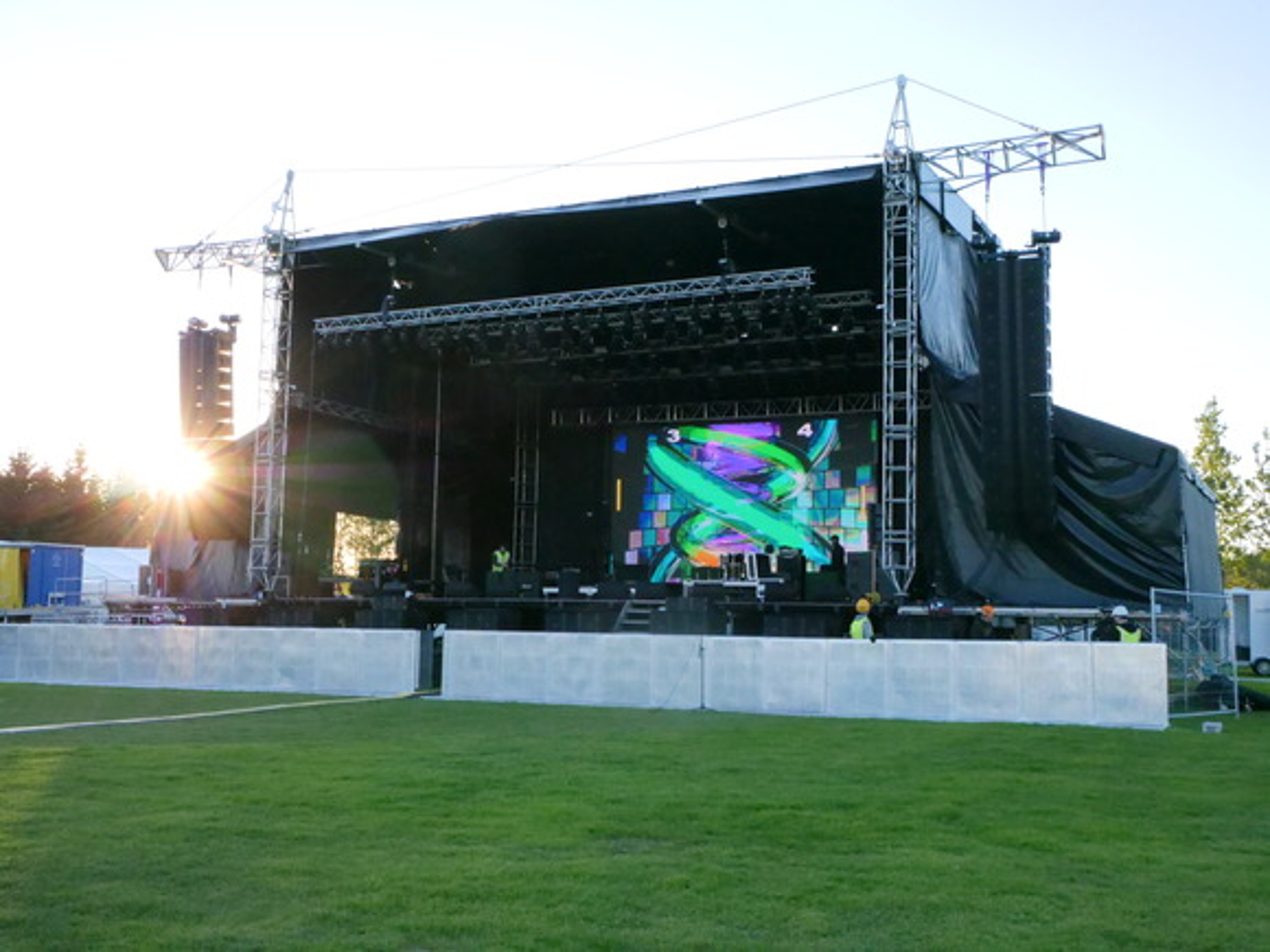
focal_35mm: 36
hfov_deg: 51.4
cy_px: 476
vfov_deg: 39.7
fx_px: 1321
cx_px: 635
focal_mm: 18
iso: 6400
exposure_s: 1/800
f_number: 11
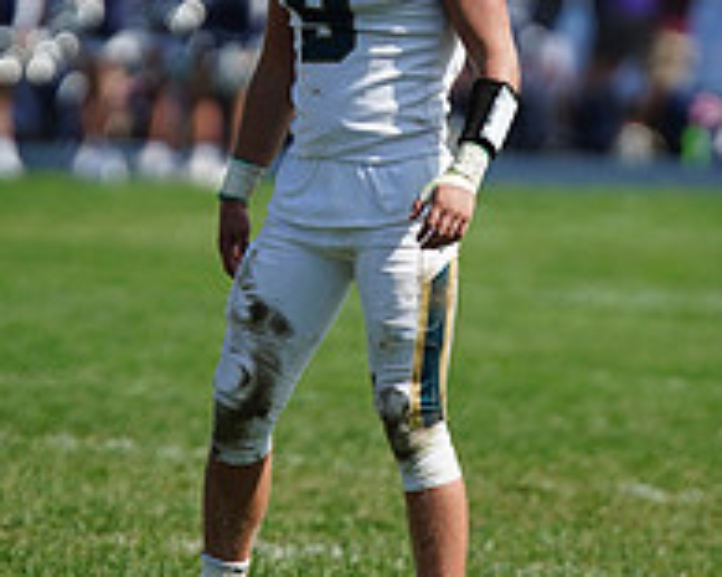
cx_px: 417
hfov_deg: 2.3
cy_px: 95
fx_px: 17962
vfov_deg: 1.8
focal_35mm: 841
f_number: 2.8
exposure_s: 1/6400
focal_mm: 300
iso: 400
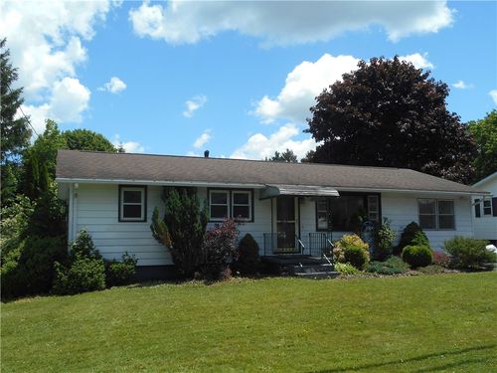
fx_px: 459
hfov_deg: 56.8
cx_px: 248
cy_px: 186
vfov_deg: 44.2
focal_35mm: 32
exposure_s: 1/1000
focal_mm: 5.8
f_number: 3.6
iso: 80
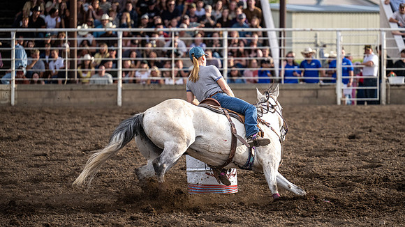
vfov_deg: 7.0
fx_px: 1860
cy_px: 117
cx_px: 229
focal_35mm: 173
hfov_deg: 12.4
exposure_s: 1/8000
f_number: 2.8
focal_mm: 145
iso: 1250
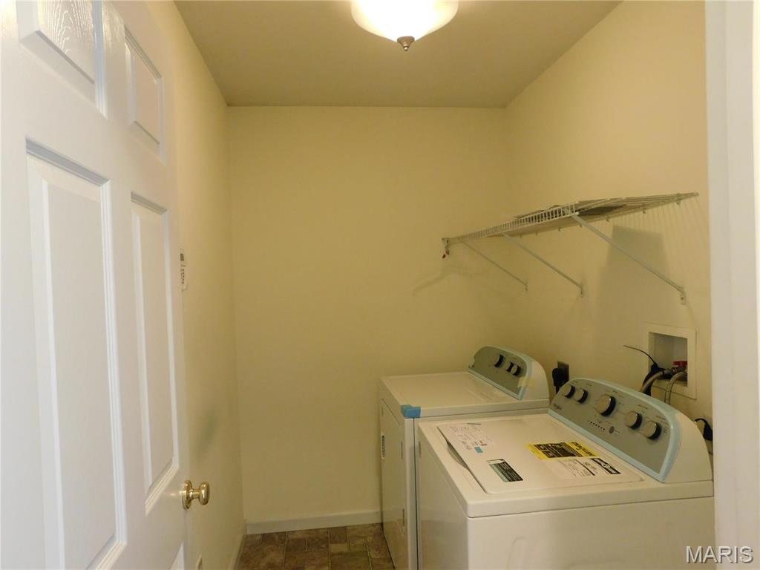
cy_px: 285
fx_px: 505
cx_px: 380
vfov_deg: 58.9
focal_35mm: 23
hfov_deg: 73.9
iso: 400
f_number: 3
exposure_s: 1/15
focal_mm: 4
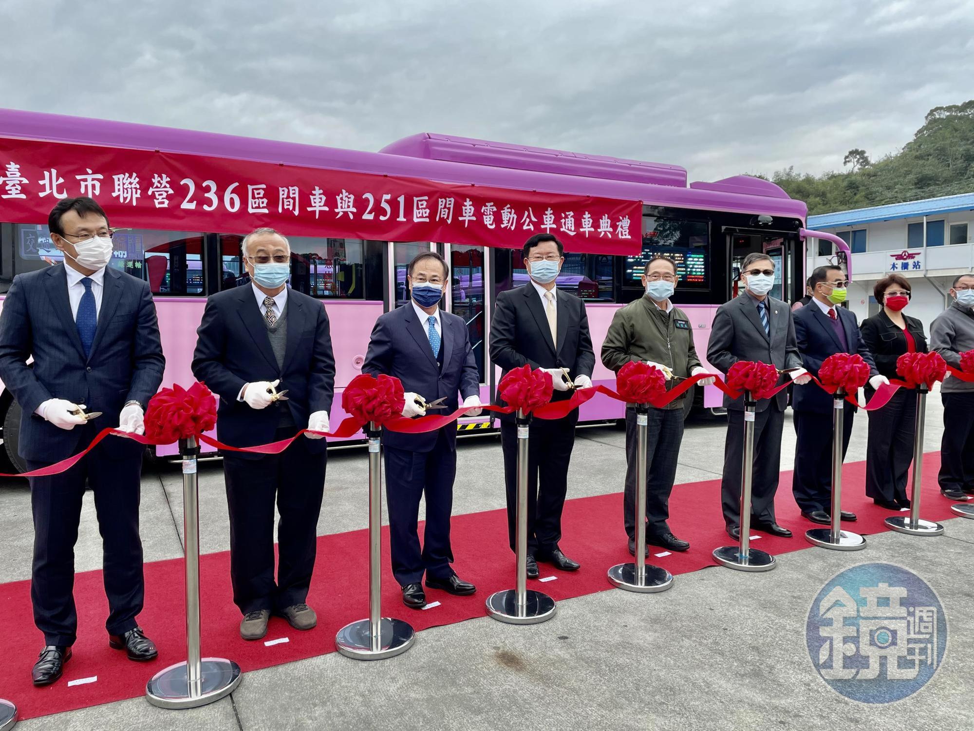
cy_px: 366
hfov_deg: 67.3
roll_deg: +0.8
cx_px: 487
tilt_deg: -3.9
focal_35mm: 26
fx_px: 732
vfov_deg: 53.1
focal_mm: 4.2
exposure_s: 1/812
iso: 32
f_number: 1.6
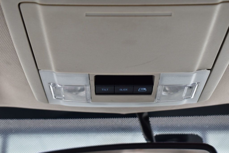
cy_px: 76
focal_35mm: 60
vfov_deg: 22.6
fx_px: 382
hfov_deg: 33.4
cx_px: 114
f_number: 6.3
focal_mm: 40
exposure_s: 1/20
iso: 400
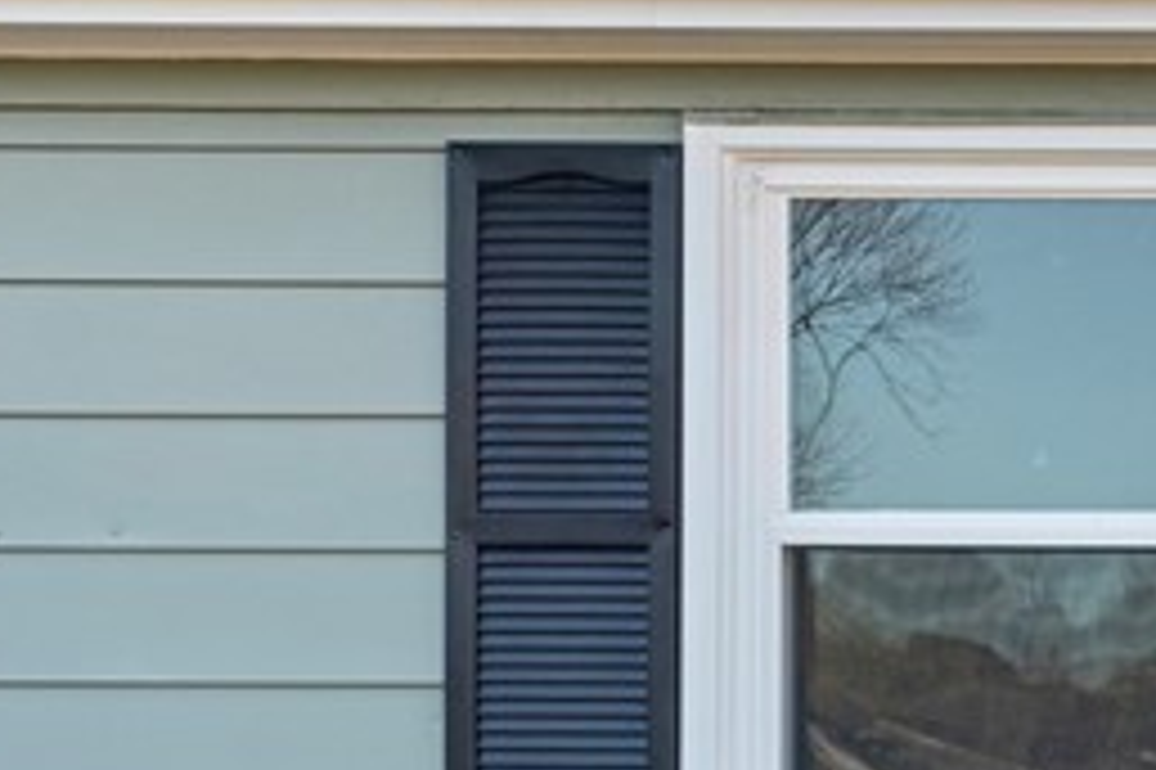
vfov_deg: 10.3
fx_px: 4204
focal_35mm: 131
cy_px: 865
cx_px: 2377
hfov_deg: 13.3
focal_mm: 31
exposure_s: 1/80
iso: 800
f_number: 8
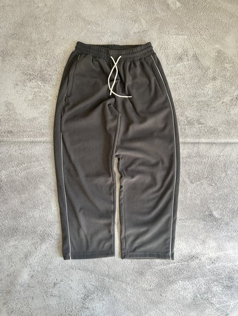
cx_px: 119
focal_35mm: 26
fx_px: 238
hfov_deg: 53.1
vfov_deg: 67.3
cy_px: 158
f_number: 1.6
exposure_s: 1/121
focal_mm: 5.1
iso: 100
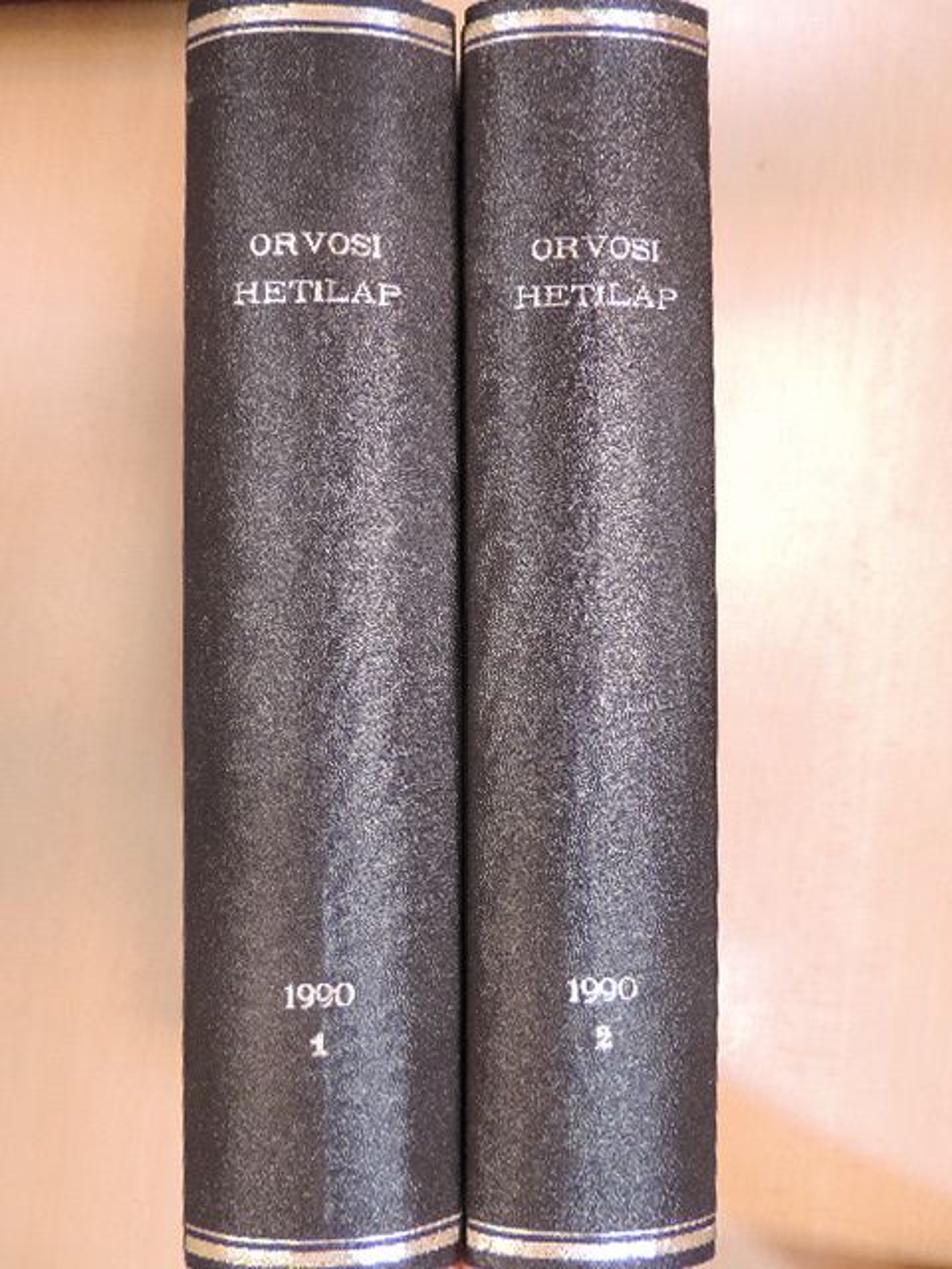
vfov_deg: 71.6
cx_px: 476
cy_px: 634
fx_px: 880
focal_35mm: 24
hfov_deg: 56.8
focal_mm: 4.3
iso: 400
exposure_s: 1/20
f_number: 3
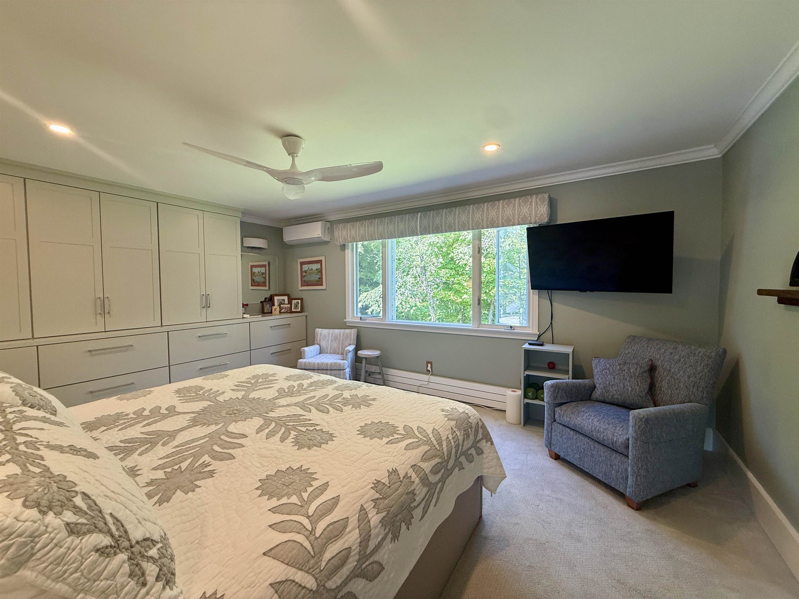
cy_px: 300
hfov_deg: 102.1
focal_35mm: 14
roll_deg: +1.2
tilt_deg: -1.4
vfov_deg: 85.7
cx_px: 400
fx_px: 323
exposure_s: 1/120
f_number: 2.2
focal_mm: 2.22
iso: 100
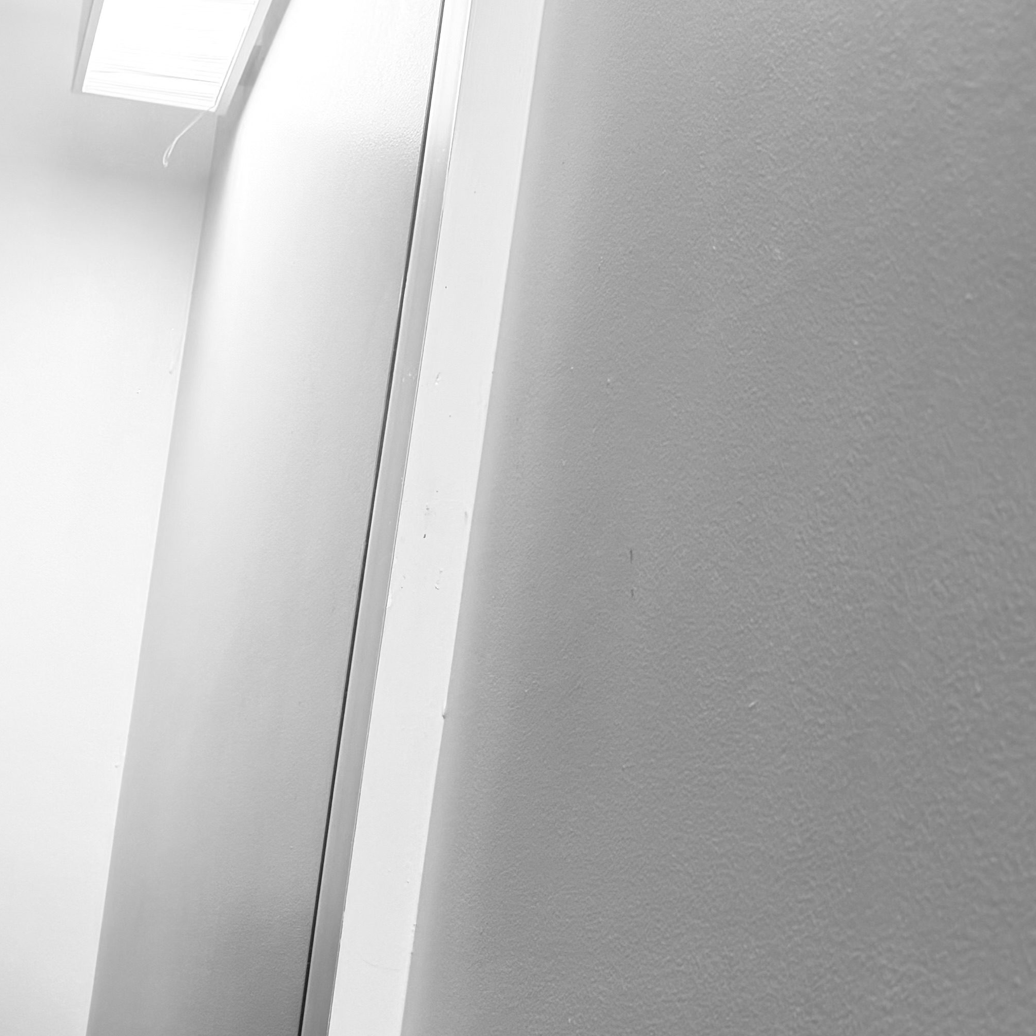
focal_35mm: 60
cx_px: -16
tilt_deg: +3.4
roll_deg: -8.2
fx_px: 2032
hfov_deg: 26.9
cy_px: 914
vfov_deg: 27.7
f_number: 1.78
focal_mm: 6.76
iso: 160
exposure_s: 1/120
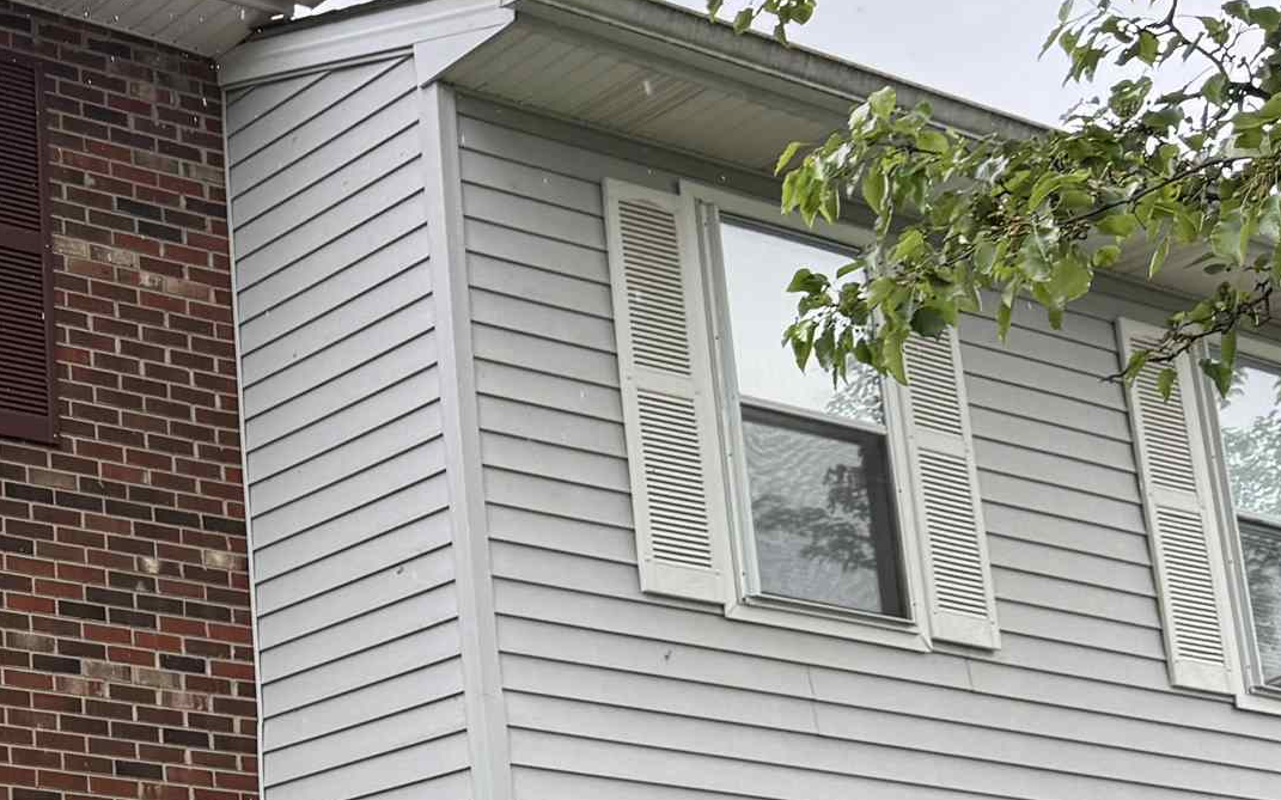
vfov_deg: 17.7
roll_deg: +1.3
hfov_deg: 25.2
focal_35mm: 73
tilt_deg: +14.4
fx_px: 2548
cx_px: -291
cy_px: 655
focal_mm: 6.76
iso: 100
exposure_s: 1/1091
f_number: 1.78
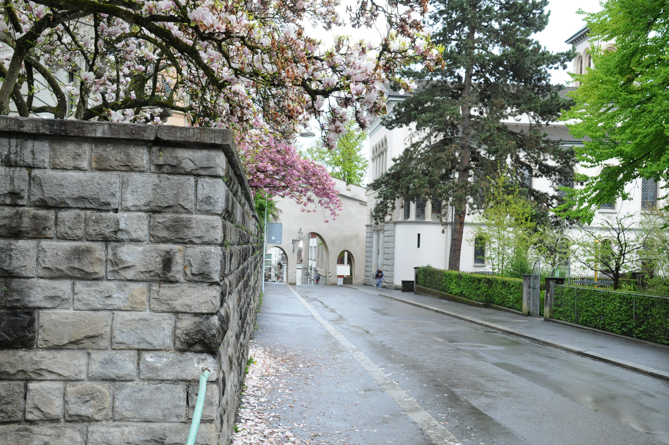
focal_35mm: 42
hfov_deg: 46.5
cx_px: 334
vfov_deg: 31.8
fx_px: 780
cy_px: 222
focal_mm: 28
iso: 1000
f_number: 5.6
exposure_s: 1/125
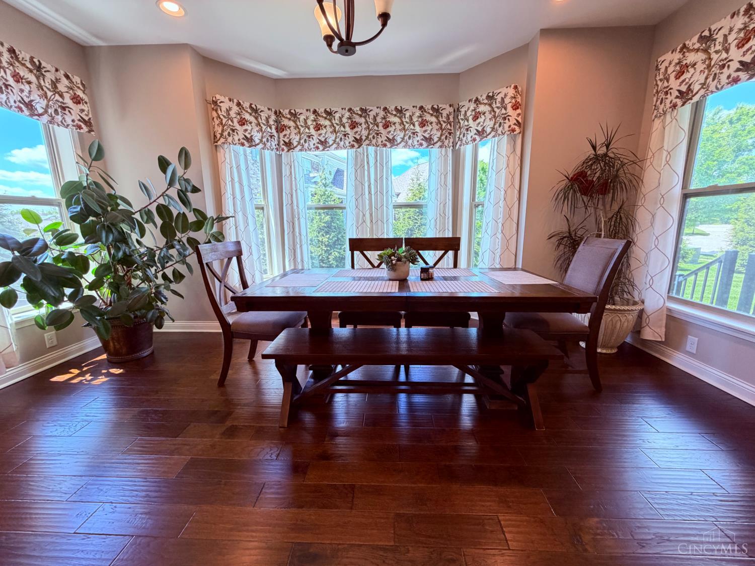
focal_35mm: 14
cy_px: 283
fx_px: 305
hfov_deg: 102.1
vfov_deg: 85.7
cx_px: 378
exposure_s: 1/120
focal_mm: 2.22
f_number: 2.2
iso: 250
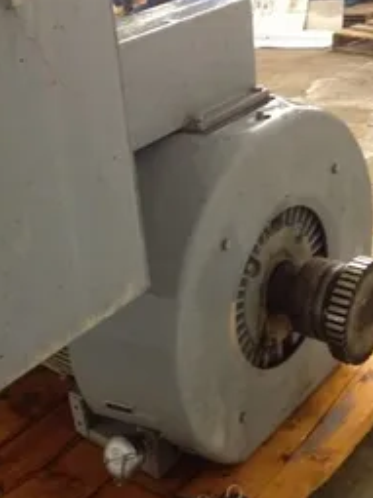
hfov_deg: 26.4
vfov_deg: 34.9
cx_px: 125
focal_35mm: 55
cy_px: 228
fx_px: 791
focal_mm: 4.28
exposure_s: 1/20
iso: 250
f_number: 2.4
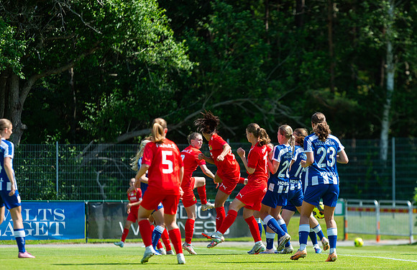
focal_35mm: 248
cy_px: 171
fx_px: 2840
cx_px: 256
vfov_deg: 5.4
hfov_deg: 8.4
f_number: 3.2
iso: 360
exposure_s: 1/2500
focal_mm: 200
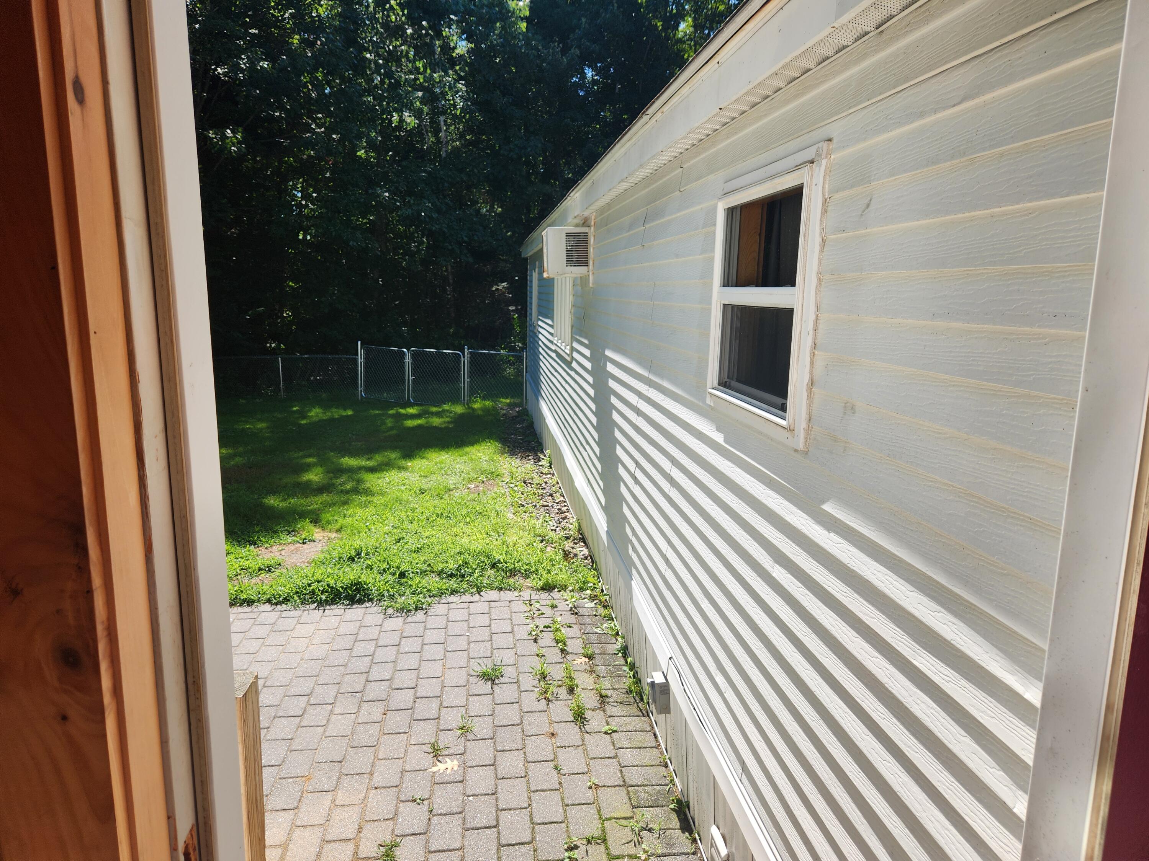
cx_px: 574
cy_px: 430
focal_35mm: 23
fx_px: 763
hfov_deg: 73.9
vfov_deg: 58.9
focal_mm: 5.4
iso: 20
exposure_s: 1/904
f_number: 1.8
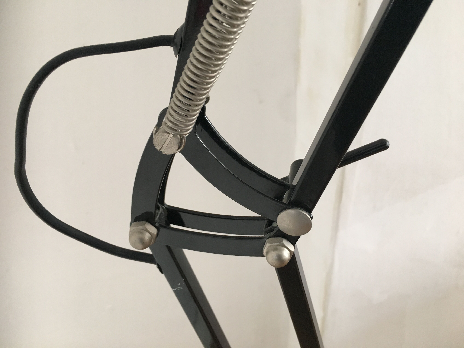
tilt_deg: -34.3
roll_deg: +2.4
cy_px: 174
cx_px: 232
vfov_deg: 48.2
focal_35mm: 29
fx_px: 389
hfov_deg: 61.7
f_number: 2.2
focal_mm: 4.15
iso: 125
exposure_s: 1/33
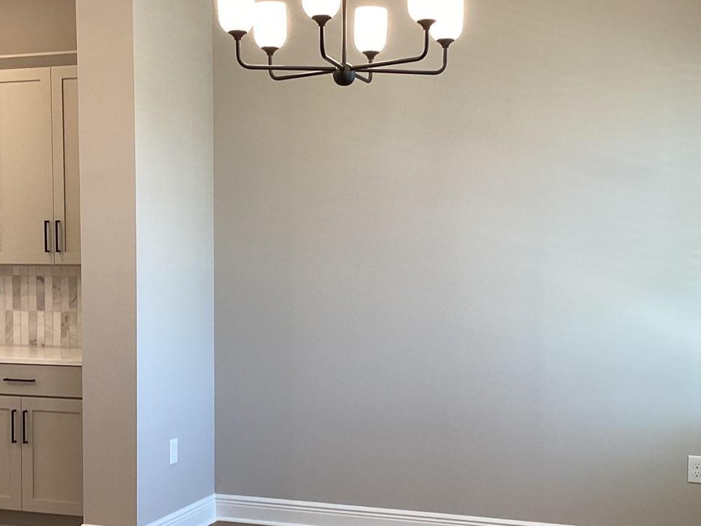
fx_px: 1073
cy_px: 313
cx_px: 336
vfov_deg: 27.5
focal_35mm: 53
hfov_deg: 36.2
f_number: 2.4
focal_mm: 3.3
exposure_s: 1/60
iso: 100
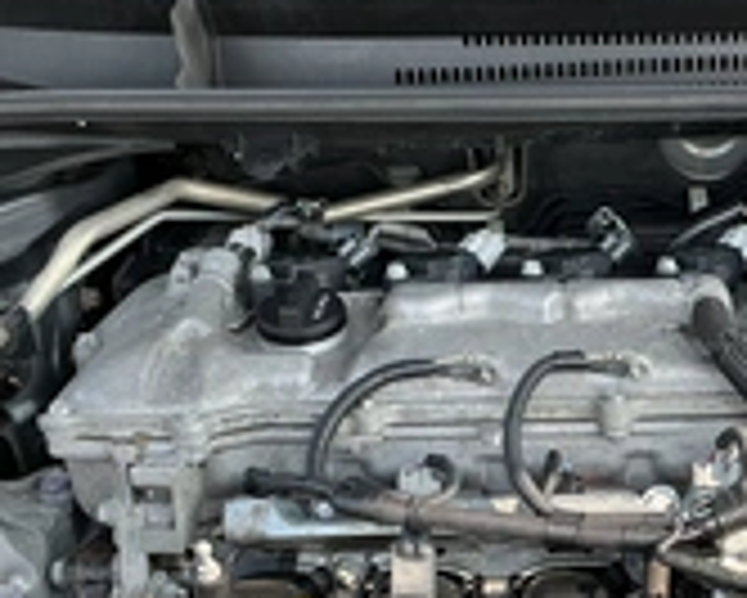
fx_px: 1460
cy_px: 391
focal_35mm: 66
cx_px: 608
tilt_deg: -33.7
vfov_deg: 23.1
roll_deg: -0.8
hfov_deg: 28.0
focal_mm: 3
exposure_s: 1/217
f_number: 1.8
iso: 20
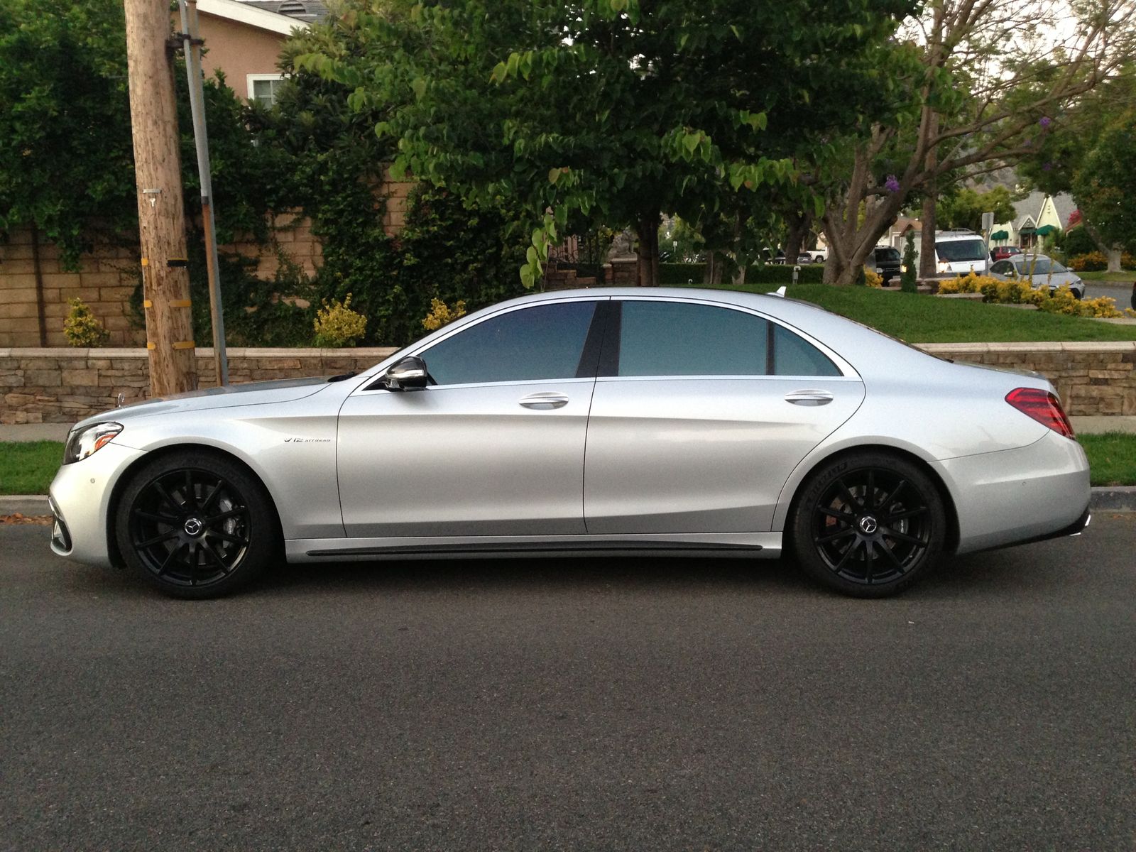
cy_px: 426
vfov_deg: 42.9
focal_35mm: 33
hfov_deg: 55.4
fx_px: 1083
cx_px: 568
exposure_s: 1/20
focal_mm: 4.13
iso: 250
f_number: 2.4
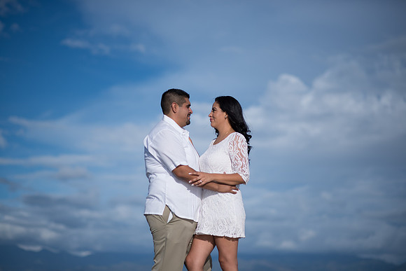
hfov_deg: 23.9
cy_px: 136
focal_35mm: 85
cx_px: 203
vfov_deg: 16.1
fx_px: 959
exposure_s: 1/8000
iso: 64
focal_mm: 85
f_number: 2
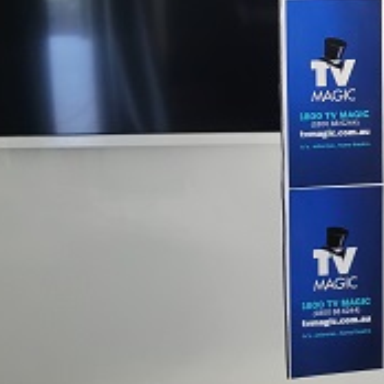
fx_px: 828
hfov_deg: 25.3
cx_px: 344
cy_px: -17
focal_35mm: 66
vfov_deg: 24.7
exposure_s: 1/50
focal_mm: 5.4
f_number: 1.8
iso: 640
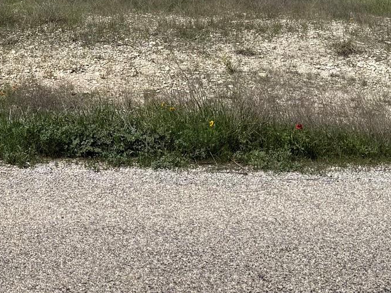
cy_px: -24
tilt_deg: -3.7
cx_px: 21
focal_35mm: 73
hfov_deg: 25.6
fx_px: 825
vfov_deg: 19.4
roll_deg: -1.7
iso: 80
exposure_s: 1/6711
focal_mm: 6.76
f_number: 1.78
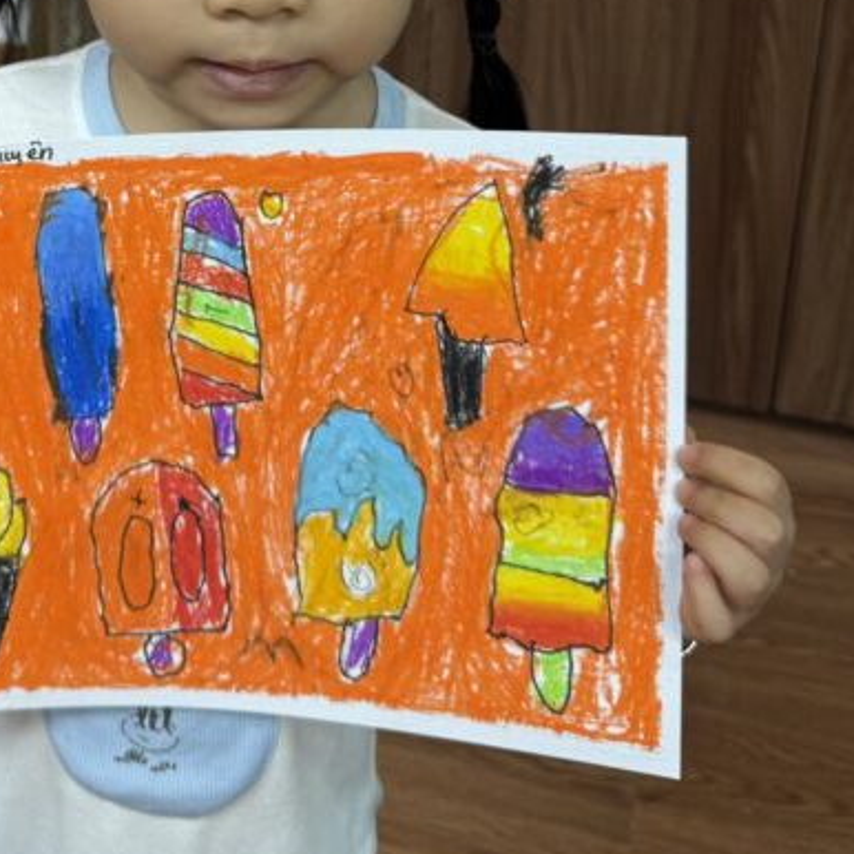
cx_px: 181
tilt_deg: -17.4
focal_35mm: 55
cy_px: -95
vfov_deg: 28.2
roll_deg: -0.2
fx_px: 1535
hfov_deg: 30.4
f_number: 1.78
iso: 80
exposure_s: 1/100
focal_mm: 6.76
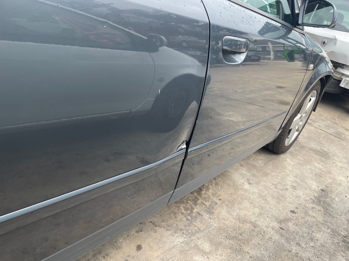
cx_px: 174
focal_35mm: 26
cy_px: 130
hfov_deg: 67.3
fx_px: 262
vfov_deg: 53.1
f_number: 1.6
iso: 50
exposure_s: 1/121
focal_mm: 4.2
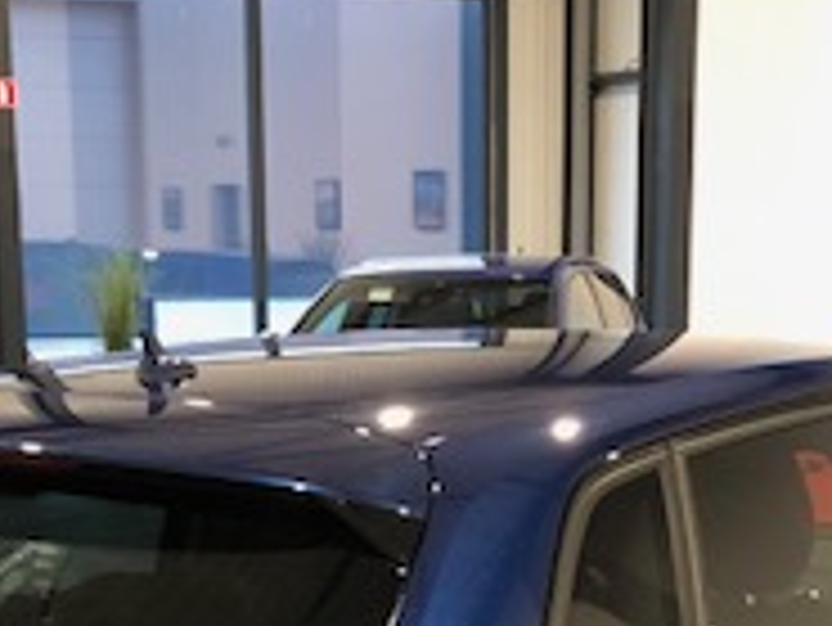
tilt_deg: -17.3
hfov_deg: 20.2
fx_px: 2333
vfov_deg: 14.2
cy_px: 946
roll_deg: +0.4
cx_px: 468
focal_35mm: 97
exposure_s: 1/17
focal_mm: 3.99
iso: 80
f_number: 1.8
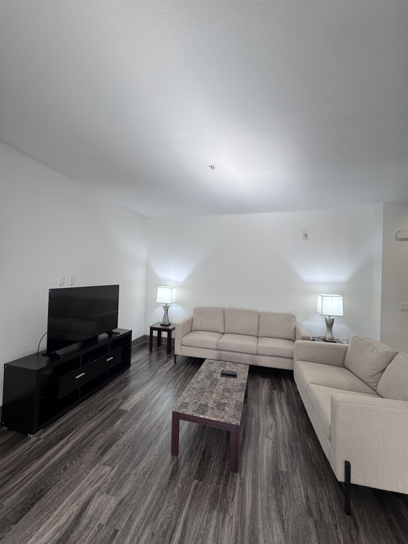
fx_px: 220
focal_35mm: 14
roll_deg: -1.1
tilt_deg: +0.7
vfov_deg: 102.1
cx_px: 204
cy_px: 272
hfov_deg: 85.7
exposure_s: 1/60
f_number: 2.2
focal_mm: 2.22
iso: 320
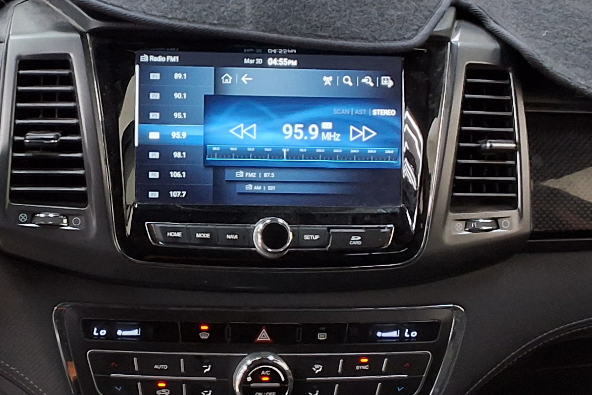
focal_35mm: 81
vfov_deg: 16.9
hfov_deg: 24.8
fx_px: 1332
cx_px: 149
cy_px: 182
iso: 160
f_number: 1.9
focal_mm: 2.91
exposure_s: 1/40
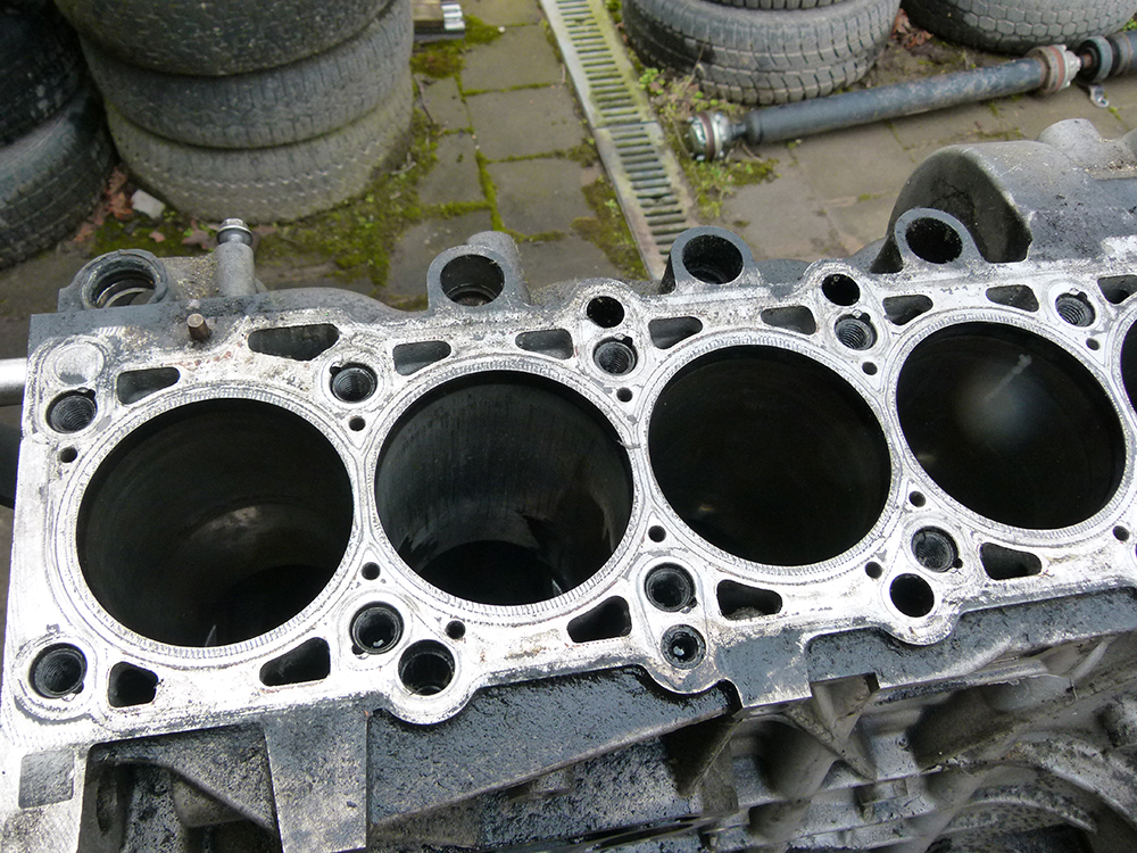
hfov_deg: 60.0
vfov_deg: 46.8
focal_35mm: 30
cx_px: 568
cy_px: 426
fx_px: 985
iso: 160
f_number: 4
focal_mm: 5.3
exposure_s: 1/160
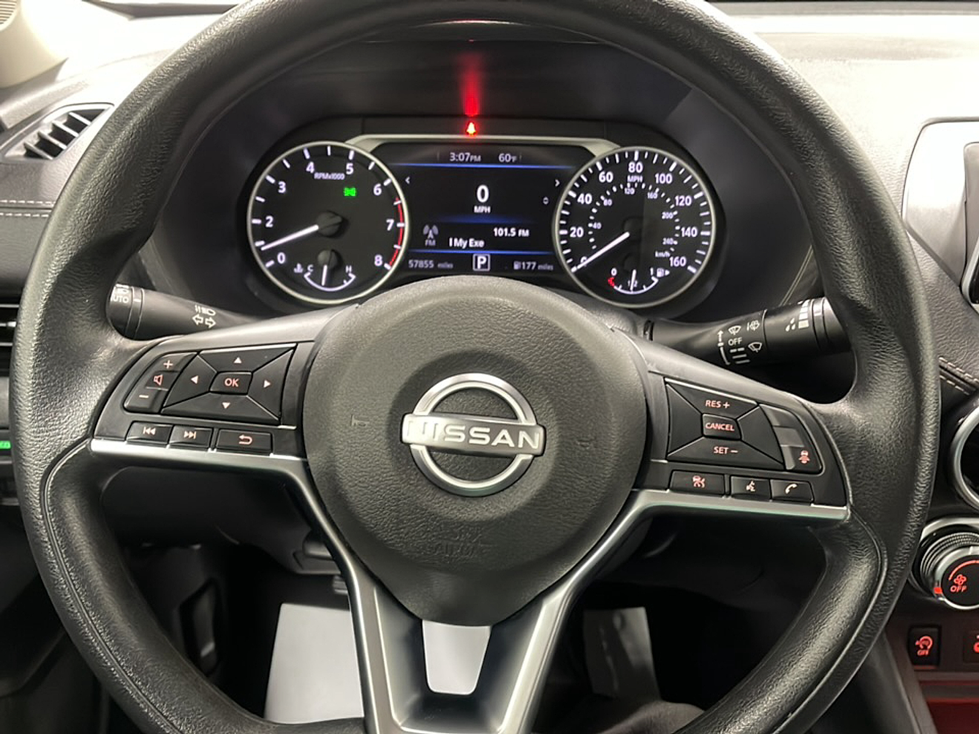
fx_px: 792
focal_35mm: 28
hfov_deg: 63.4
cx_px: 490
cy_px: 367
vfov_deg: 49.7
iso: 800
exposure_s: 1/40
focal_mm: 5.1
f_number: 1.6
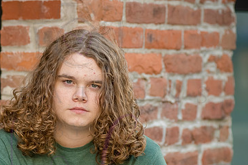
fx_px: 1385
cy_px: 128
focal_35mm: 201
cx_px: 81
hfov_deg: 10.2
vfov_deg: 6.8
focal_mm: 125
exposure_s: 1/320
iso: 640
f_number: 4
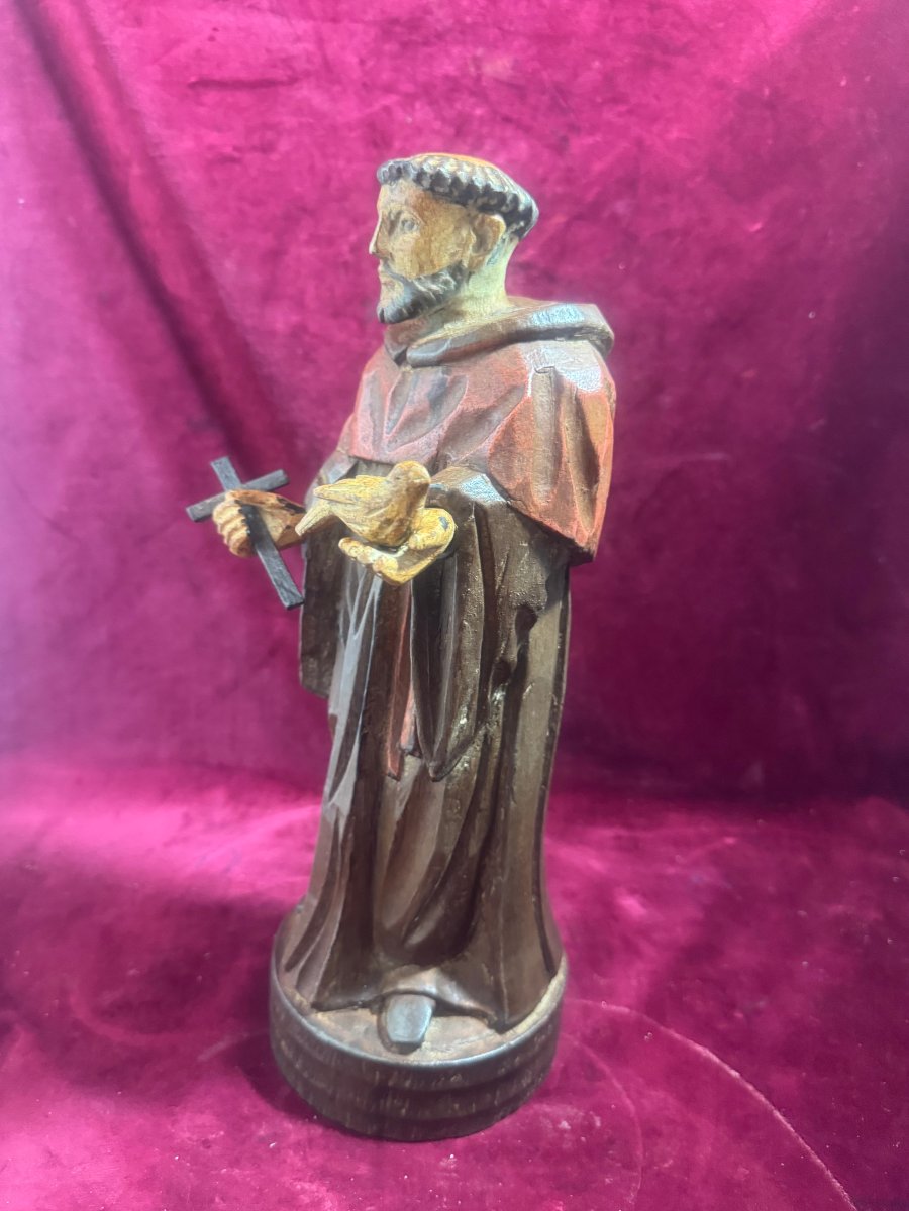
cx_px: 454
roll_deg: -0.5
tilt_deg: -18.9
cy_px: 606
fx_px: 840
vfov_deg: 71.6
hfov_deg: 56.8
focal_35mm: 24
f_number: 1.78
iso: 640
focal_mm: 6.76
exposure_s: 1/50
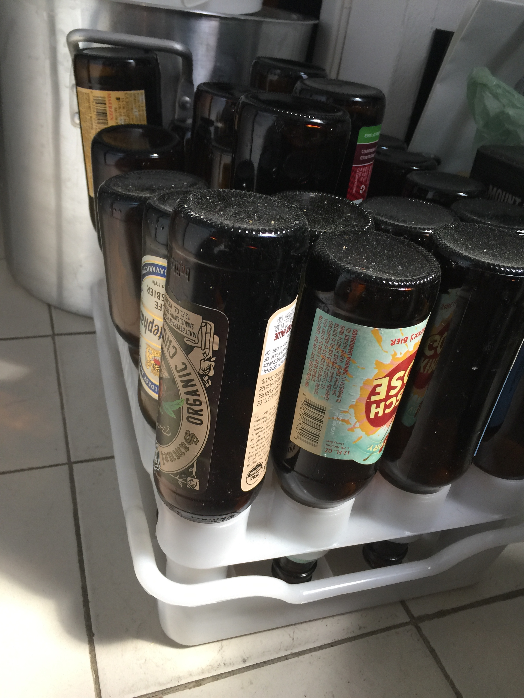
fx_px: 585
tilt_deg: -30.1
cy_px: 349
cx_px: 262
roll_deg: -9.6
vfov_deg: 61.7
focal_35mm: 29
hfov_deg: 48.2
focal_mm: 4.15
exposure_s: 1/15
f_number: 2.2
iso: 32
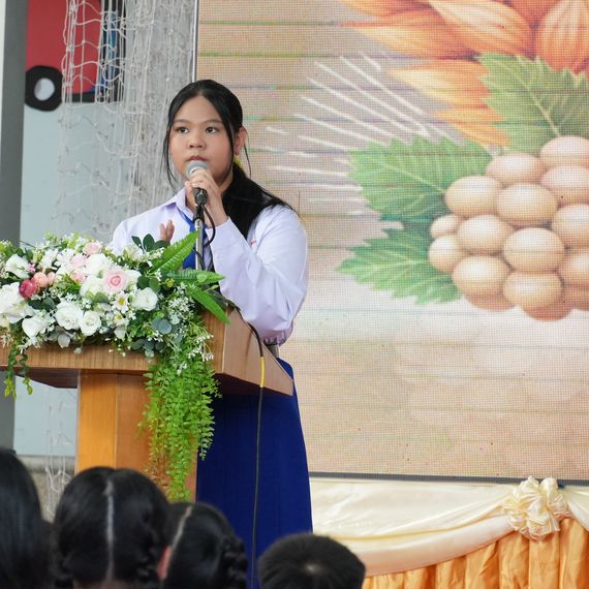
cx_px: 251
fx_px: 6542
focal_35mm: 340
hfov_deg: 5.2
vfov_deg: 5.2
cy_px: 237
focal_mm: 135
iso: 2000
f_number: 5.6
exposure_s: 1/250
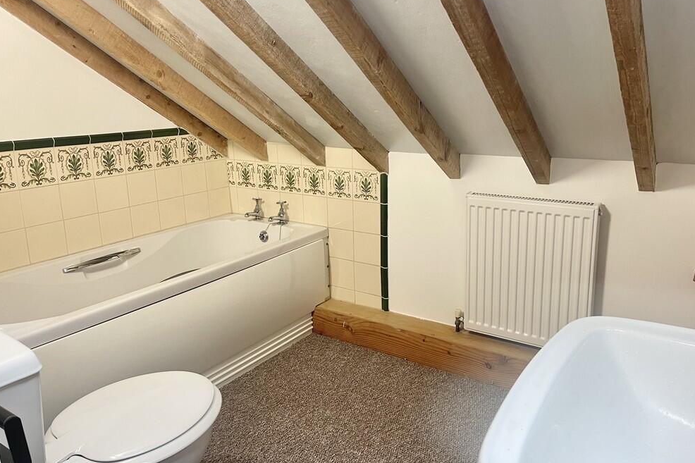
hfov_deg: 67.4
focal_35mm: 27
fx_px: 521
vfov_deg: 47.8
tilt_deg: -12.4
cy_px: 204
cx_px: 357
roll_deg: +1.2
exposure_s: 1/50
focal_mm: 5.1
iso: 80
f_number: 1.6
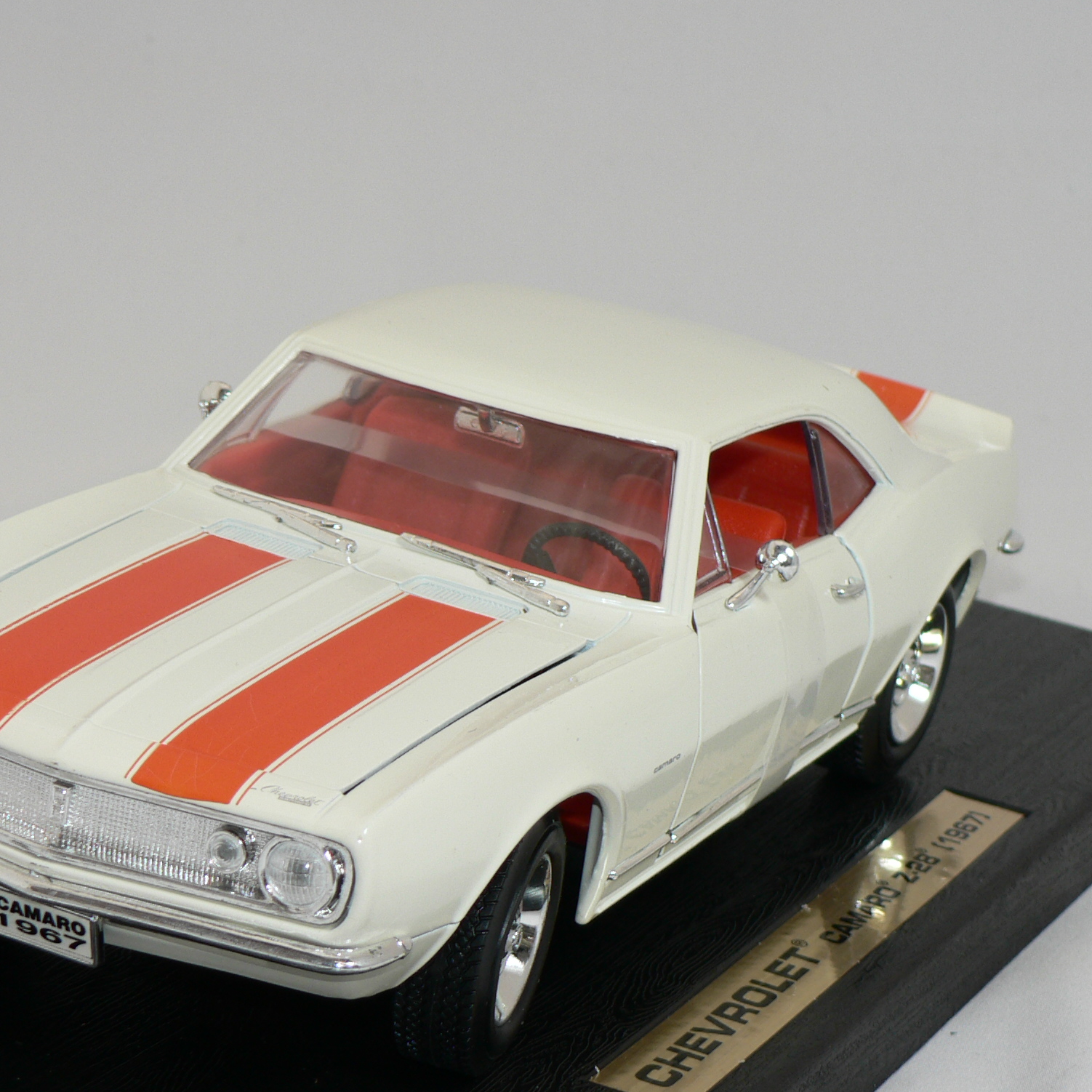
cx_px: 454
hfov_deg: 14.6
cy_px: 642
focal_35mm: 119
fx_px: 4247
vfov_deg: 14.6
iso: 80
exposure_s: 1/60
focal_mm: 13.1
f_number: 3.2
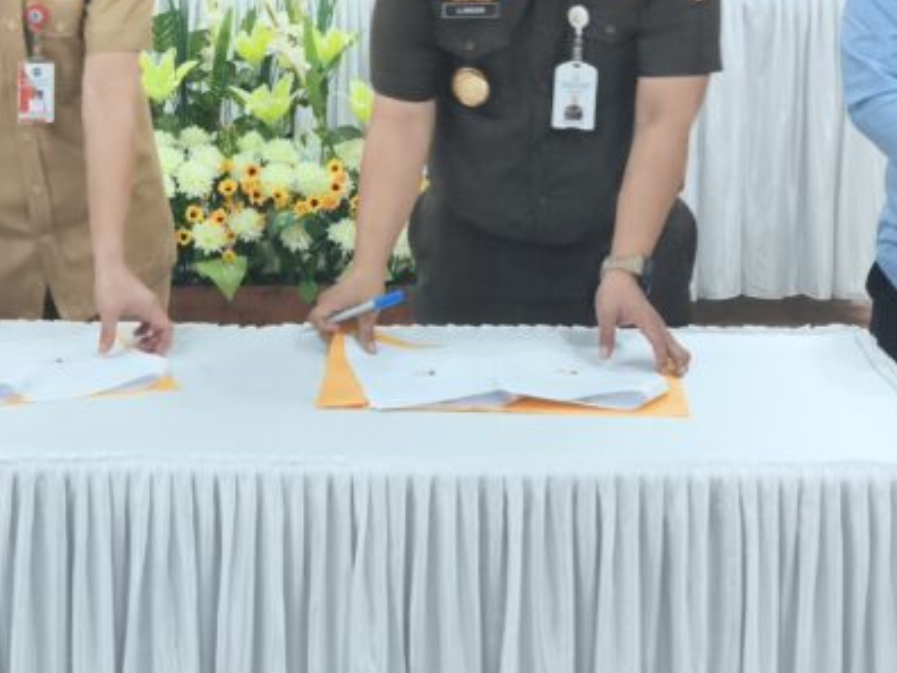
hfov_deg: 21.0
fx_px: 2410
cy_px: 50
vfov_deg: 15.7
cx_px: 272
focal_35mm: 93
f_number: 1.65
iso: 500
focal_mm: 6.18
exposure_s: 1/50
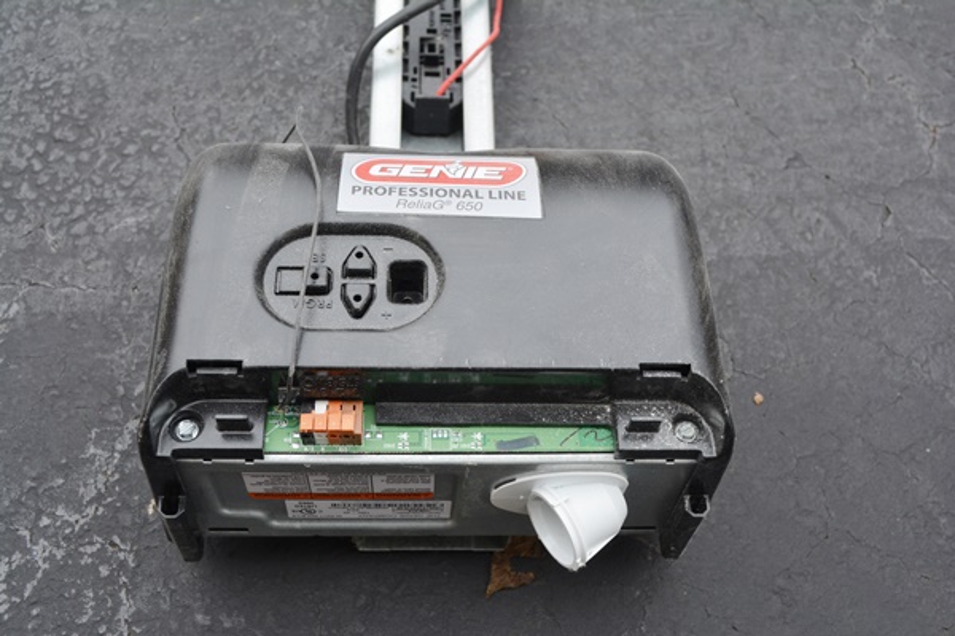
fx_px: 1035
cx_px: 478
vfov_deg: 34.2
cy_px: 318
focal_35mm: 39
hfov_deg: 49.6
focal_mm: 26
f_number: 6.3
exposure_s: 1/160
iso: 200
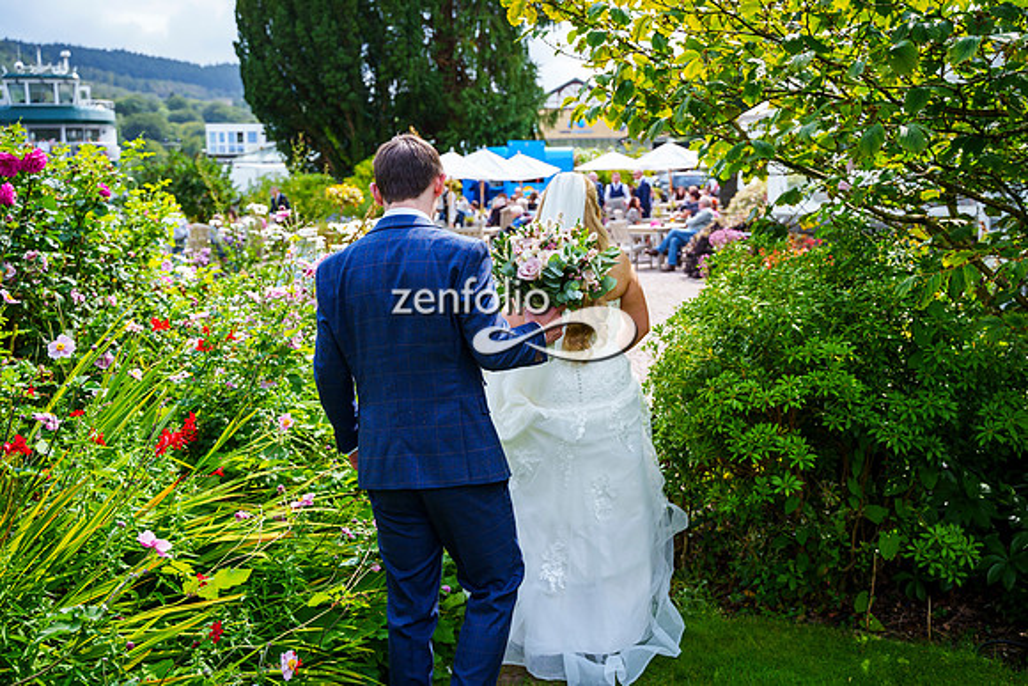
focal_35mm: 40
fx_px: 1151
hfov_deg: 48.1
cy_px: 308
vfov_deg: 33.2
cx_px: 566
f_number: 3.5
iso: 200
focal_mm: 36
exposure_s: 1/1250
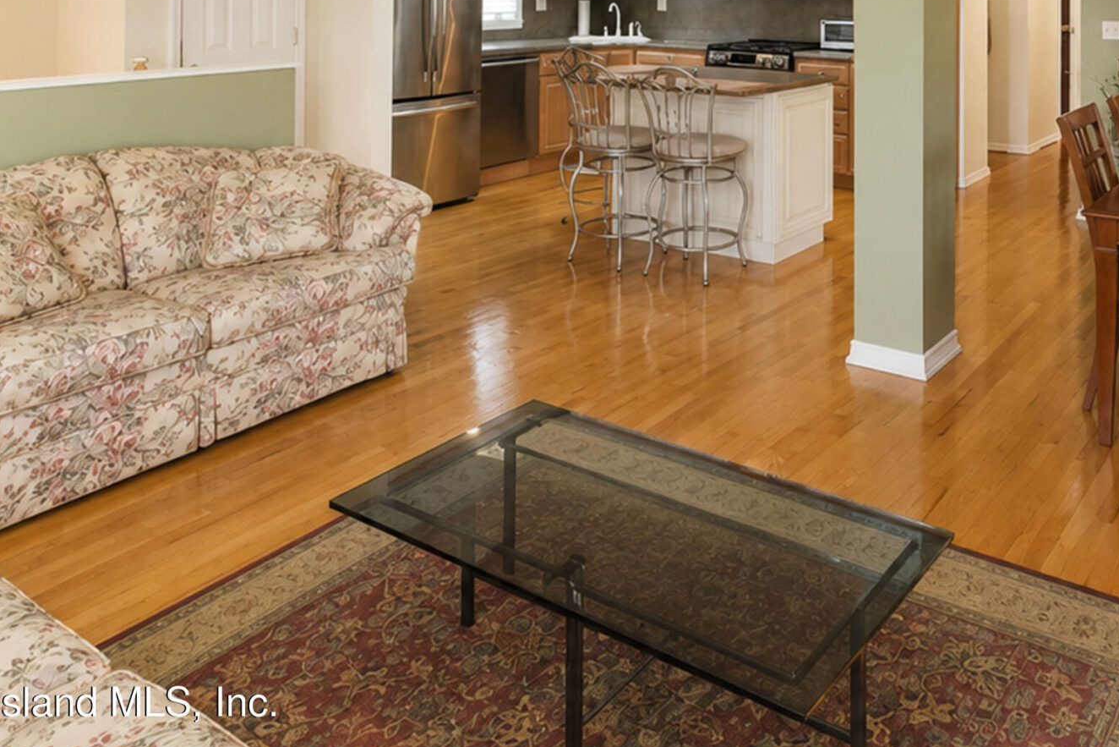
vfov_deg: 40.8
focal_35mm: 29
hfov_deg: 60.9
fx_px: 901
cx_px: 811
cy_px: 46
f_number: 8
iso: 2000
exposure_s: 1/60
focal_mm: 10
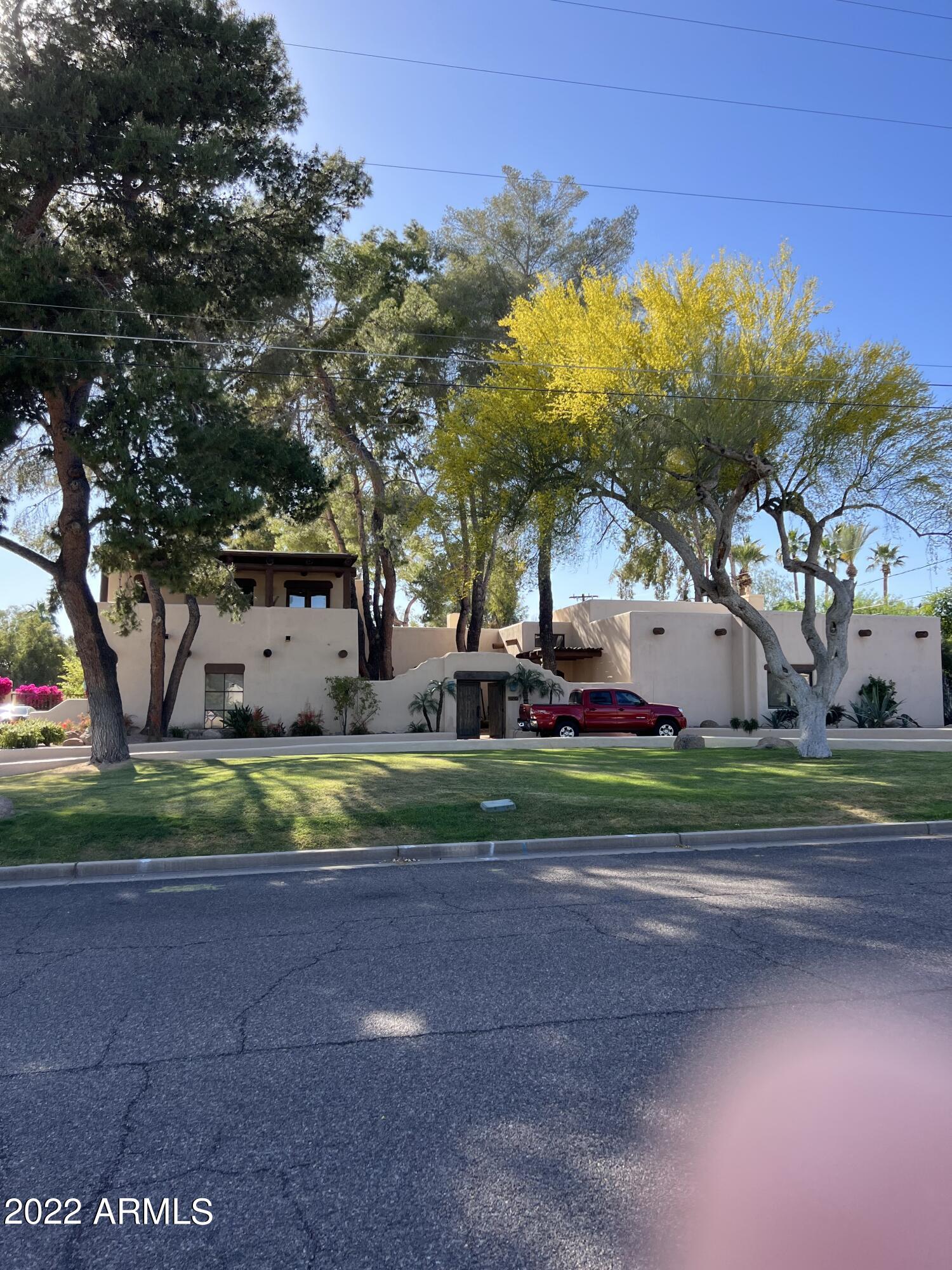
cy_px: 635
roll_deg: -0.4
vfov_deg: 67.3
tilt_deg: +6.7
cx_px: 476
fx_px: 953
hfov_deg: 53.1
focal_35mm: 26
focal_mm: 5.7
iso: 50
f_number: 1.5
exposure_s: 1/1751
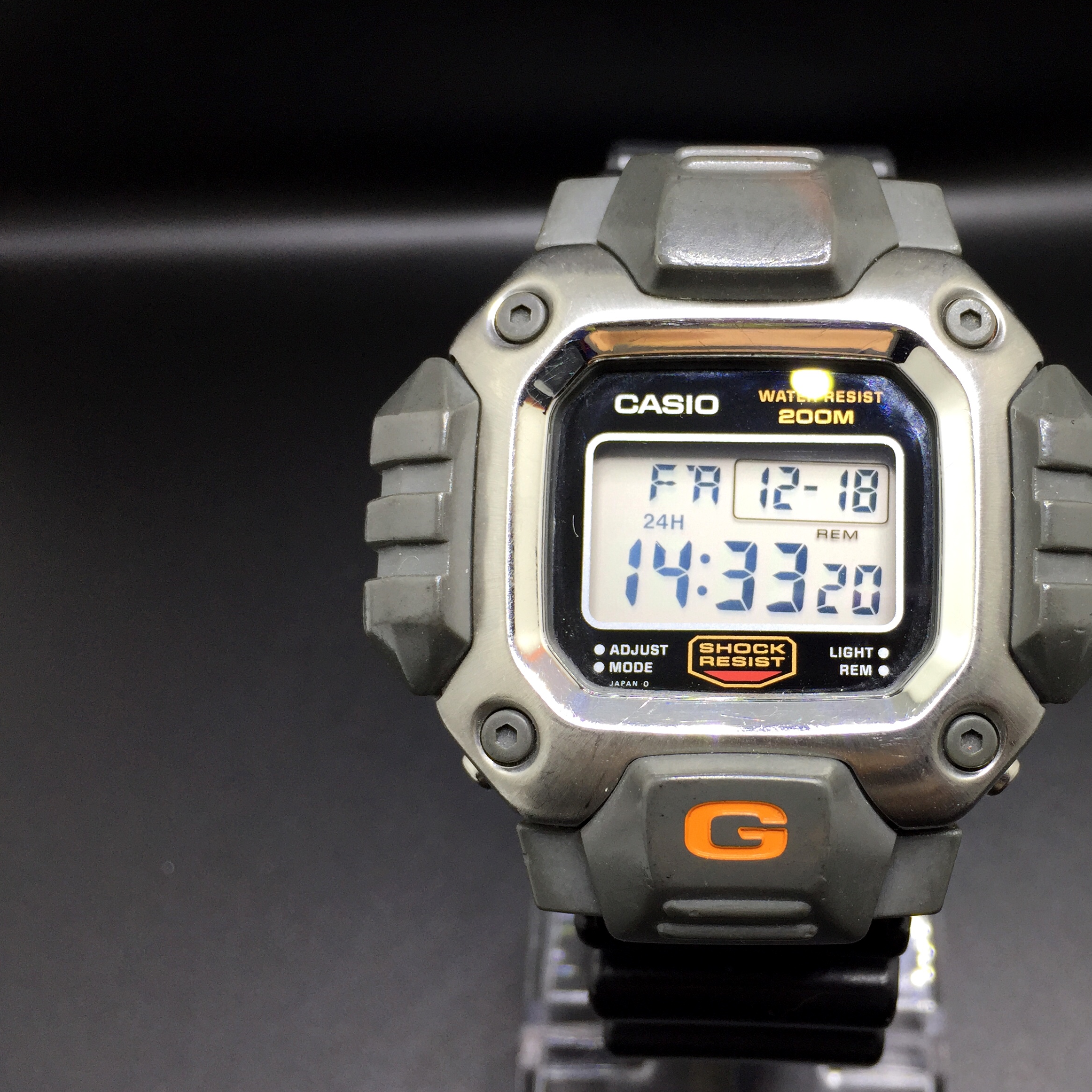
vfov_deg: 46.0
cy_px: 562
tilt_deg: -54.3
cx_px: 765
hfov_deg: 45.0
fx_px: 1285
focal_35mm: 36
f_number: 2.2
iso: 40
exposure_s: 1/120
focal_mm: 4.15
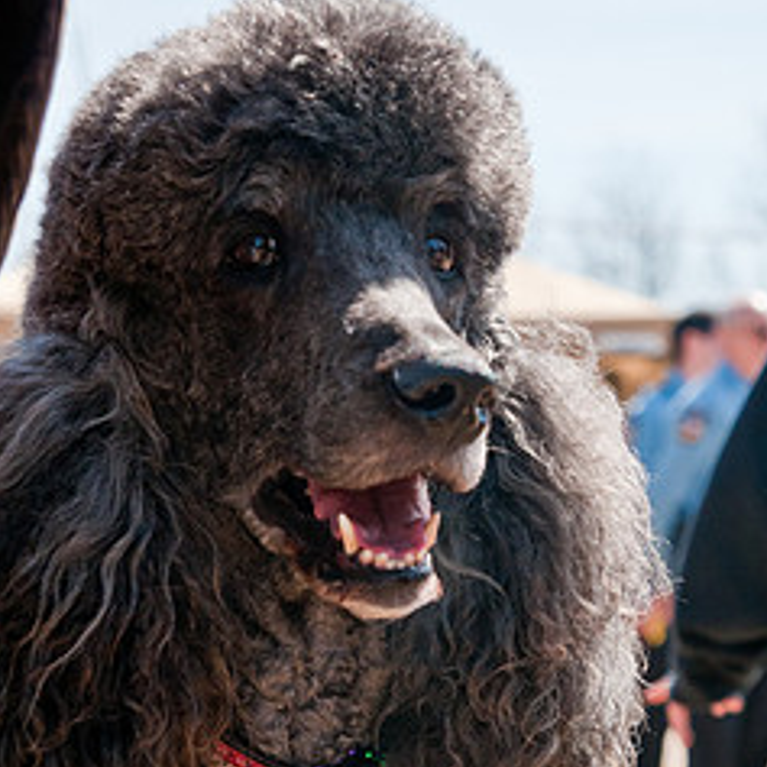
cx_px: 429
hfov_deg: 14.4
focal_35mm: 121
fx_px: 3033
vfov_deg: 14.3
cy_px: 595
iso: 400
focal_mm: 50
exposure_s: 1/1600
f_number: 4.5
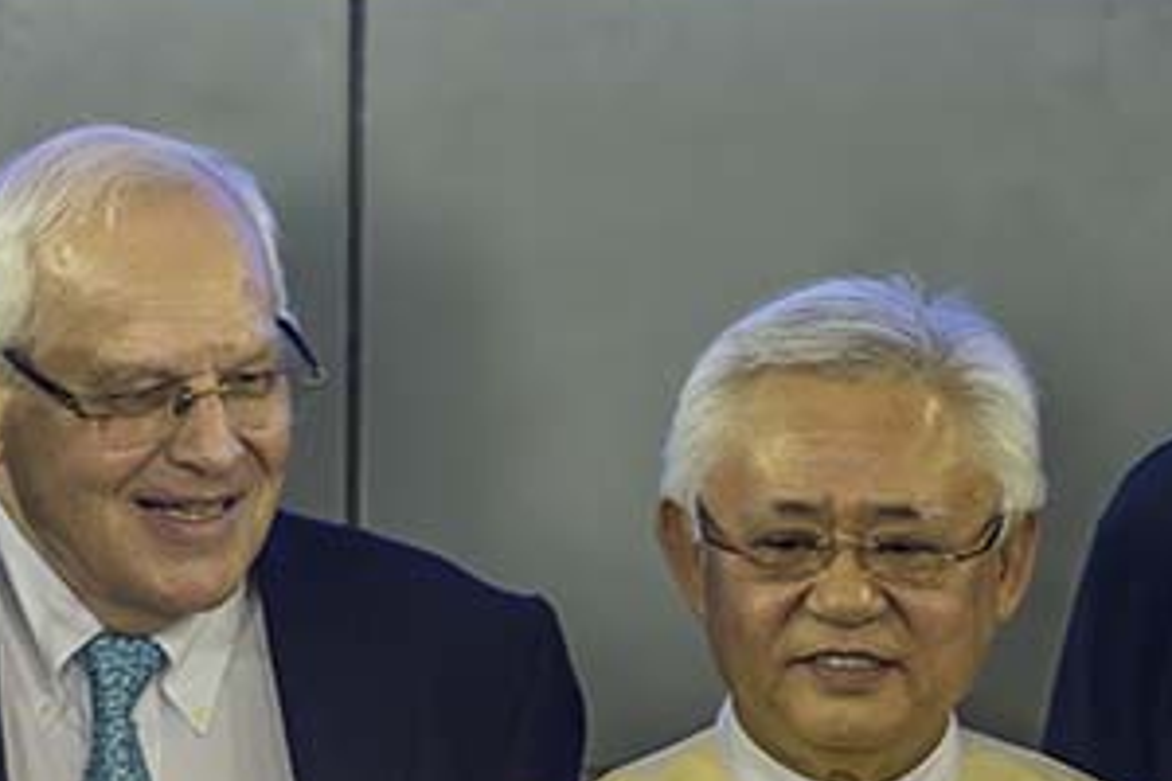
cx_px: 1192
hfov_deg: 3.2
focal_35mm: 640
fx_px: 20834
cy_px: 642
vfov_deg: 2.1
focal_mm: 200
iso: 2000
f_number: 2.8
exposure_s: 1/200
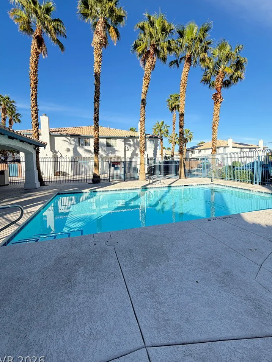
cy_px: 175
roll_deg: +1.1
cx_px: 136
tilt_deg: -5.3
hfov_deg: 81.7
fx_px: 157
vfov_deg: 98.1
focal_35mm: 15
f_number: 2.2
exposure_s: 1/227
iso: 40
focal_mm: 2.22
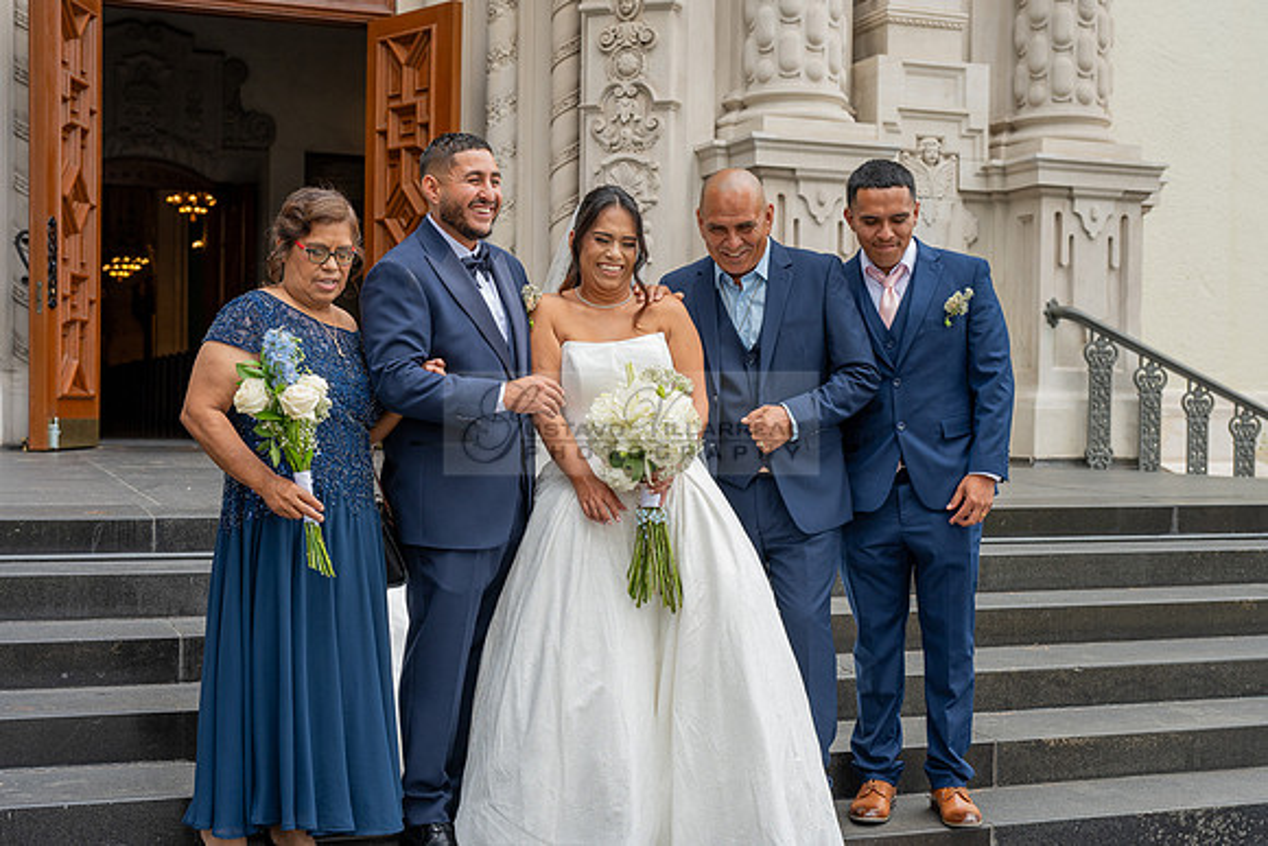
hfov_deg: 40.3
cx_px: 634
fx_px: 1726
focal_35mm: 49
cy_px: 423
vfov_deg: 27.5
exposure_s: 1/250
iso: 250
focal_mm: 49
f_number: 5
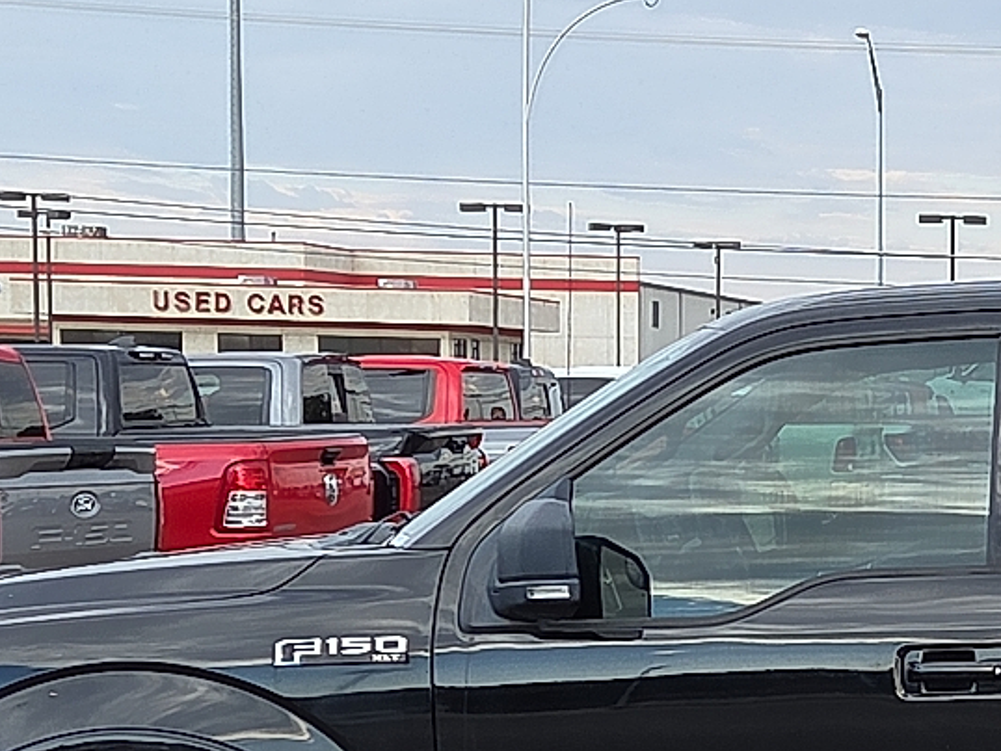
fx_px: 3182
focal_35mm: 110
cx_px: 1185
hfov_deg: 17.1
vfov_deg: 13.3
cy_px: 731
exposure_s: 1/1000
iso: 76
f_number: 1.8
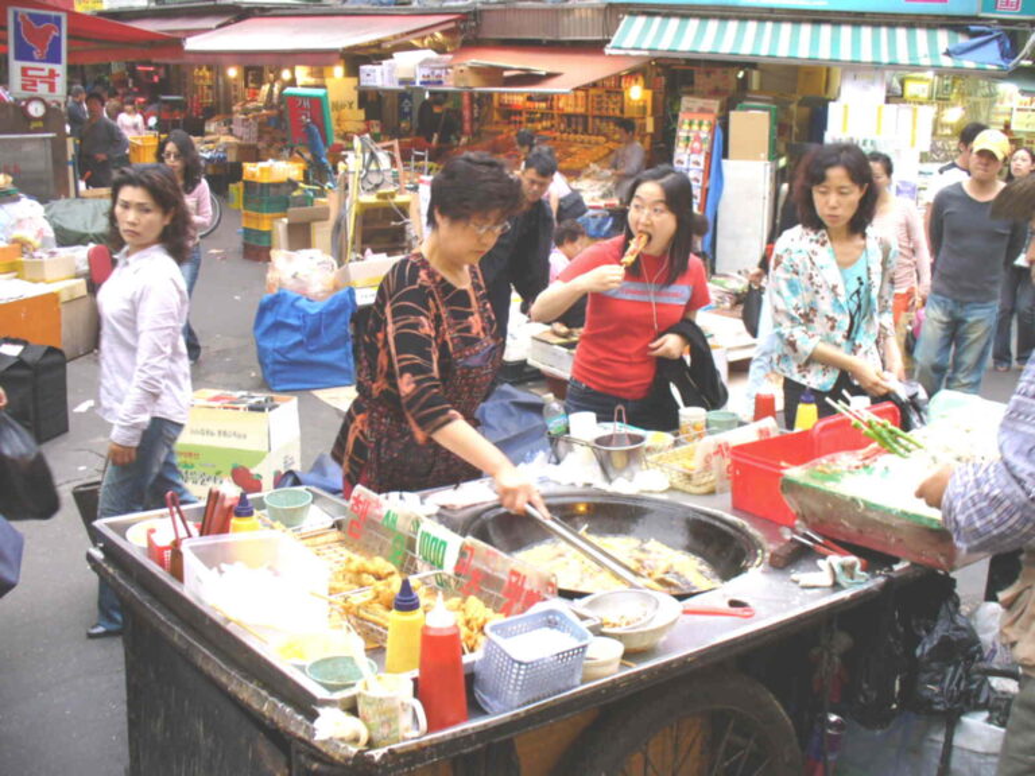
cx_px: 518
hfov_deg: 50.1
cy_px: 388
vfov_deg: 38.7
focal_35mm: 37
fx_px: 1106
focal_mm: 6.1
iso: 100
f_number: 2.8
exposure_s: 1/50
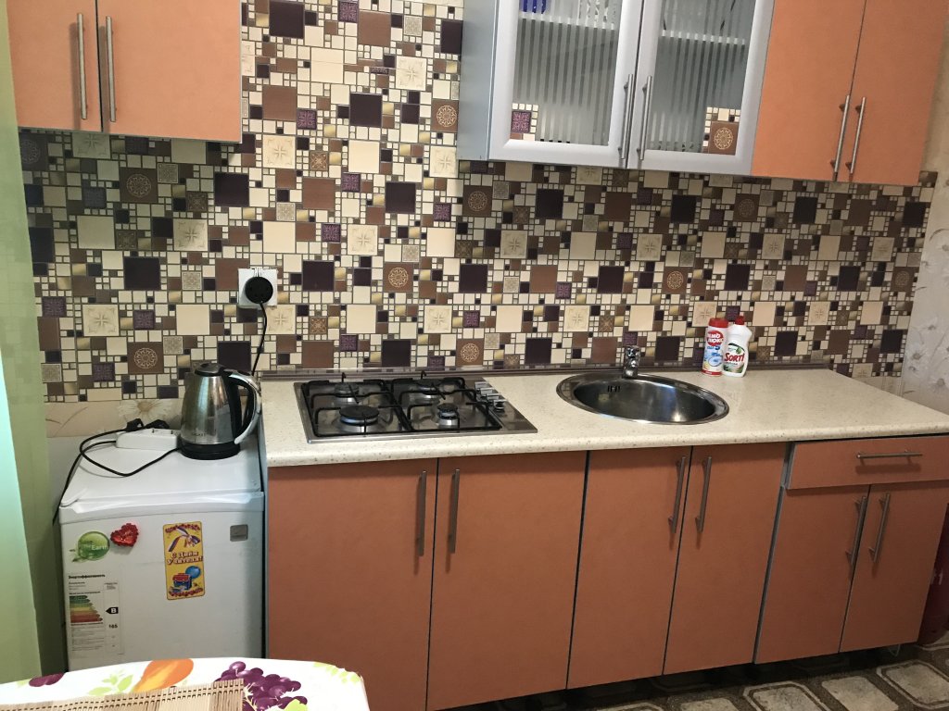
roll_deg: -3.7
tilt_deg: -12.9
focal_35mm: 28
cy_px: 356
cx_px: 474
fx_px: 768
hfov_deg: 63.4
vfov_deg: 49.7
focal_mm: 3.99
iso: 100
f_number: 1.8
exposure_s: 1/14
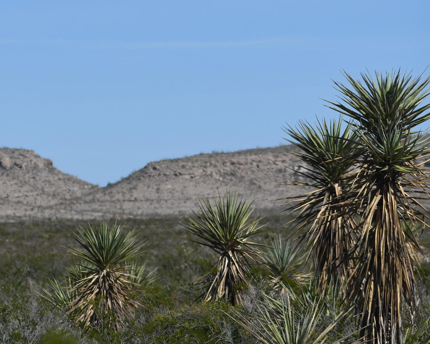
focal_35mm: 456
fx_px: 5804
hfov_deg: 4.2
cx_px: 9
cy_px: 151
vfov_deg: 3.4
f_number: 5.6
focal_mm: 135
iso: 160
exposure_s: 1/2000
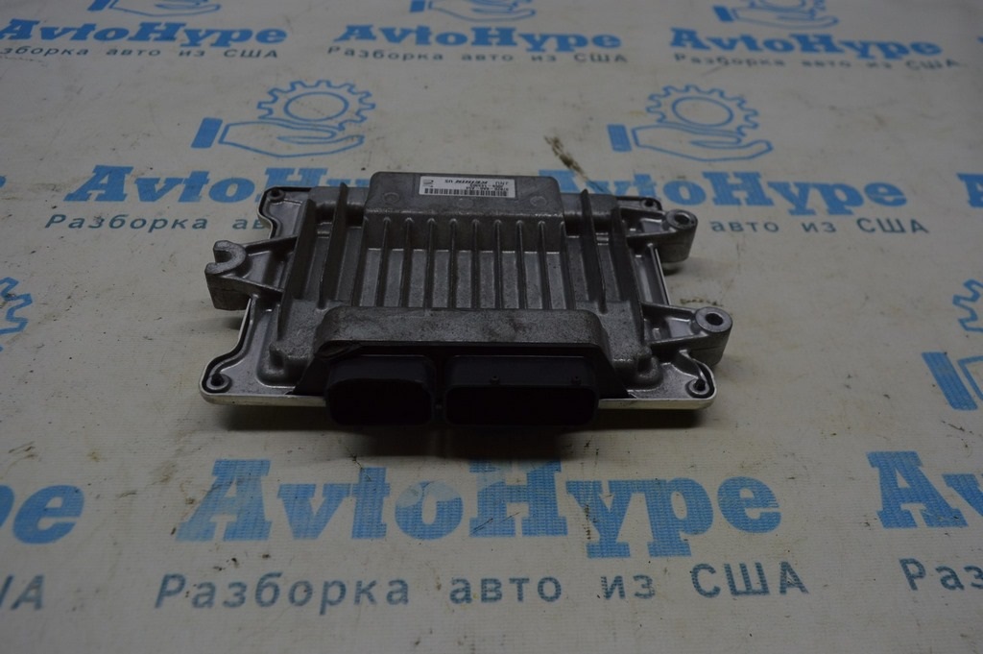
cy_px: 327
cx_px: 492
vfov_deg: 43.5
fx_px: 818
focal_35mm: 30
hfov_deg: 62.0
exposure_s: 1/125
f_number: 5.6
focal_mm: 20
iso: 400
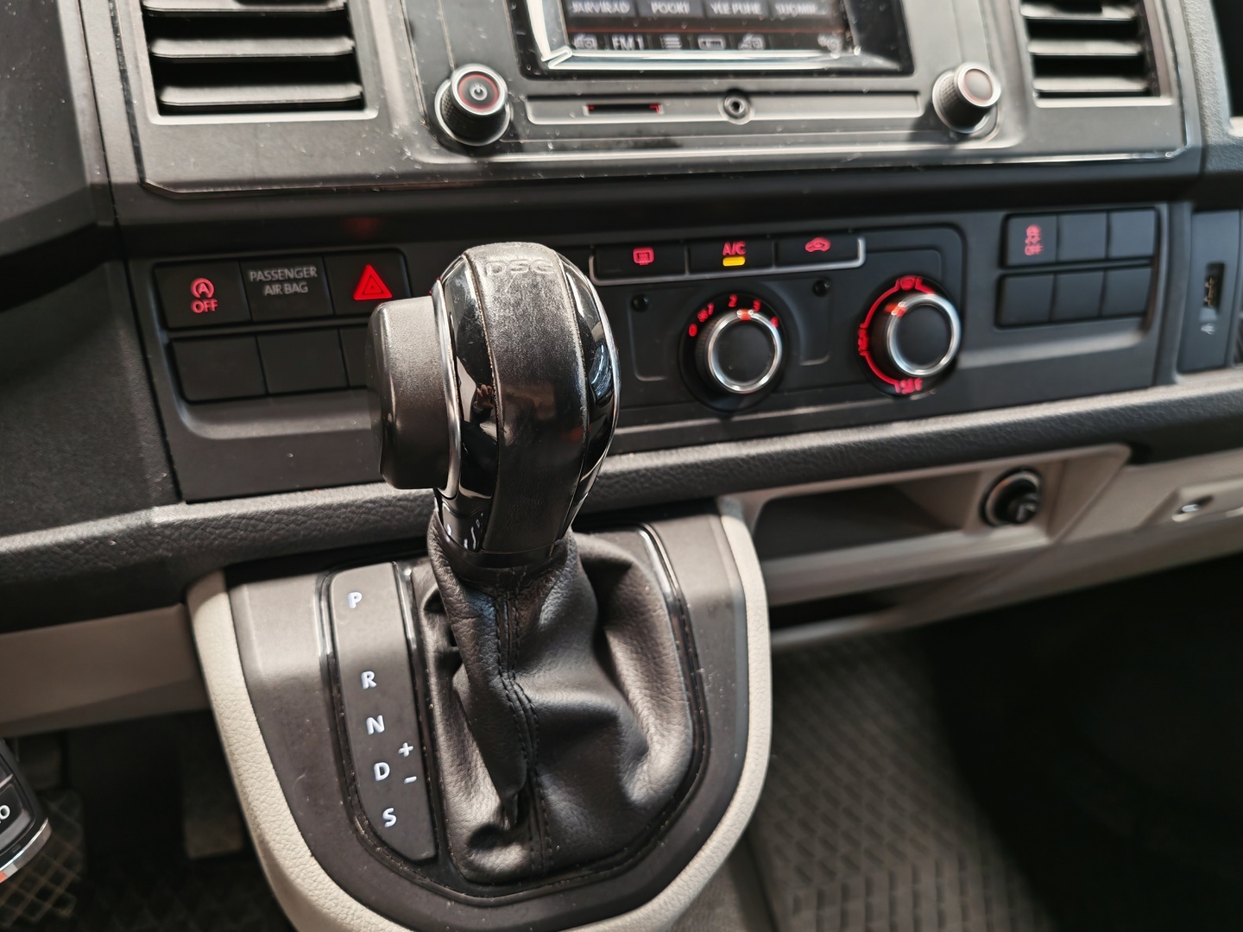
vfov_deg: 48.2
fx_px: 1041
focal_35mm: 29
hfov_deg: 61.7
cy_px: 466
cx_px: 622
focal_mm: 5.4
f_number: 1.6
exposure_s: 1/33
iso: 500
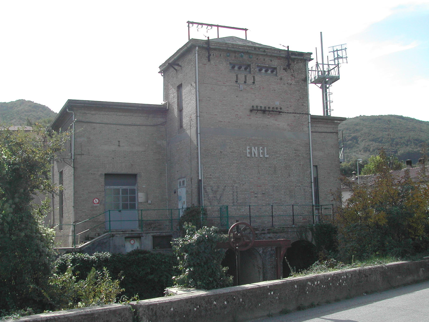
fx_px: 521
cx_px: 214
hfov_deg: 44.8
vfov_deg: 34.3
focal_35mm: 42
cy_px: 161
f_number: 8
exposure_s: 1/119
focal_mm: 9
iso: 100
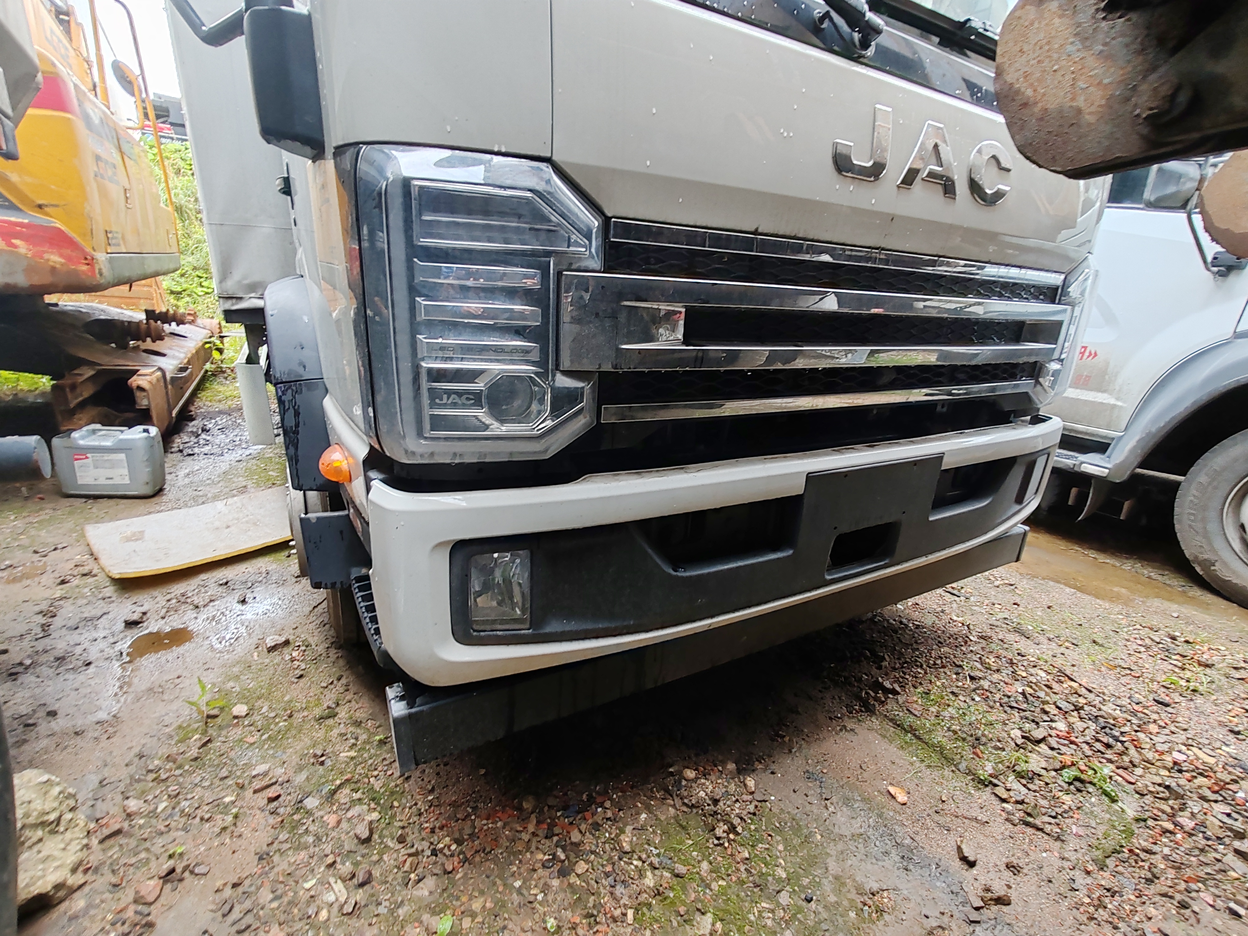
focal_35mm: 16
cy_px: 468
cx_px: 624
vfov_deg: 78.1
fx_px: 577
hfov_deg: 94.5
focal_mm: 1.96
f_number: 2.2
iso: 100
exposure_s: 1/33
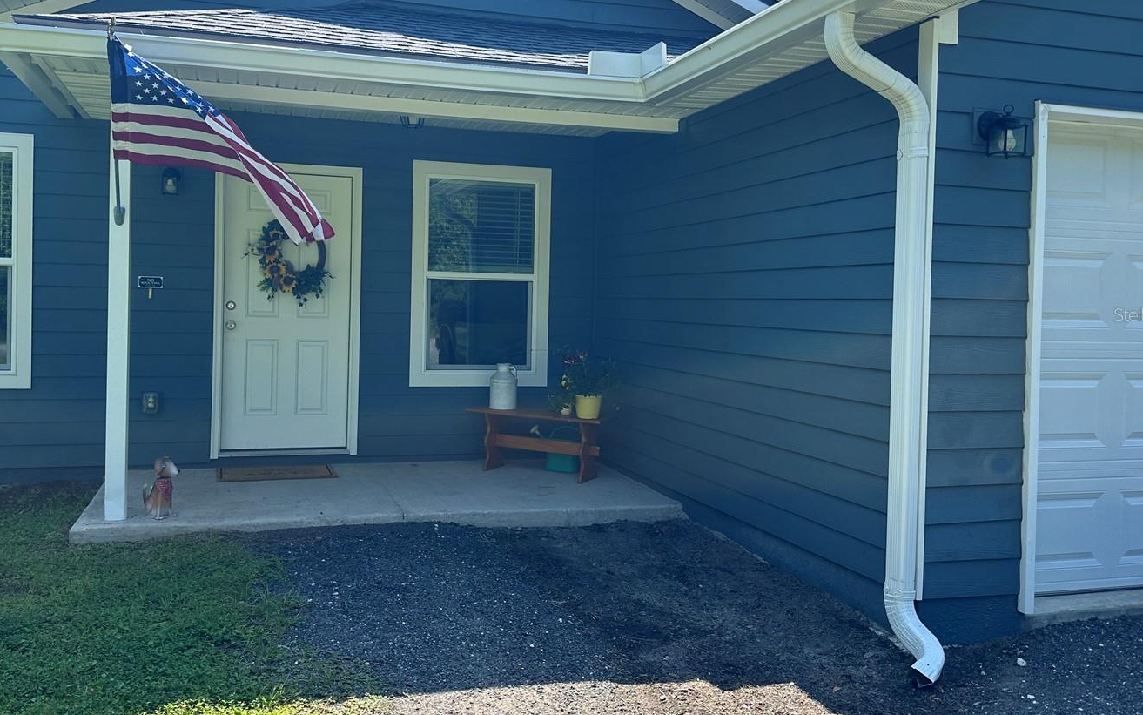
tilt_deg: -1.1
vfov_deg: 40.5
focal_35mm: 31
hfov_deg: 61.0
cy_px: 314
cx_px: 500
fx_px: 966
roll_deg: -0.9
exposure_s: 1/1212
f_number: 1.78
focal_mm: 6.86
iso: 80
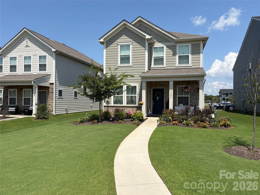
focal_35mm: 26
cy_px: 98
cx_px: 130
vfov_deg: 53.1
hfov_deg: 67.3
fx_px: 195
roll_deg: -0.2
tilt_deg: +1.0
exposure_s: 1/4950
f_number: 1.6
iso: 50
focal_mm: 5.96
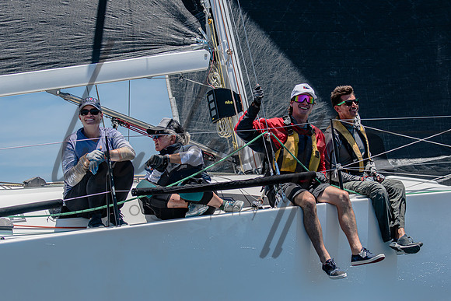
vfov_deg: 11.4
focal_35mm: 120
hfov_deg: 17.1
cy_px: 150
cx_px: 226
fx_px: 1504
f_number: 5
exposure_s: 1/1600
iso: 200
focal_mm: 80
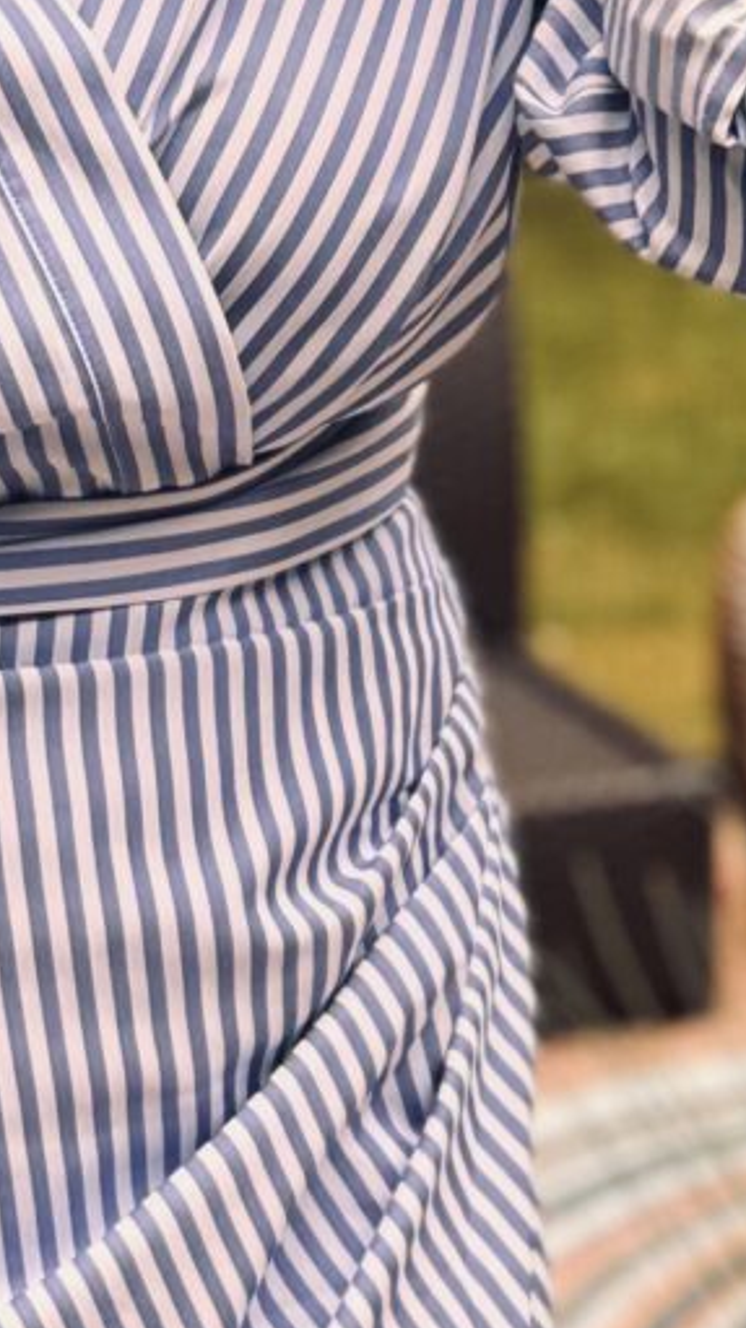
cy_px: 551
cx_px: 525
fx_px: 4612
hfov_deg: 9.2
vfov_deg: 16.4
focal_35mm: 131
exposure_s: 1/747
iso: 80
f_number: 1.78
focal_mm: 6.76
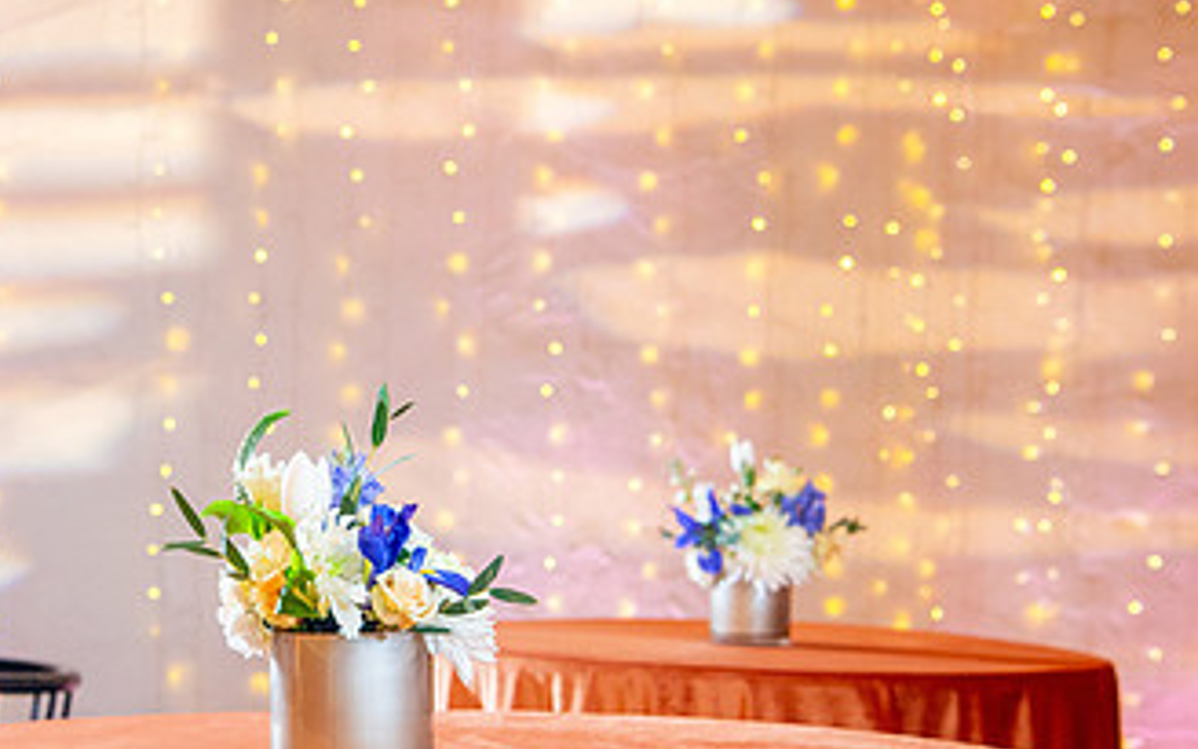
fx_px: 2285
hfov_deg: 28.7
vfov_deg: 18.5
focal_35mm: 70
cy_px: 586
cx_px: 240
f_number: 5
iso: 2500
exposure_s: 1/100
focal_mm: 38
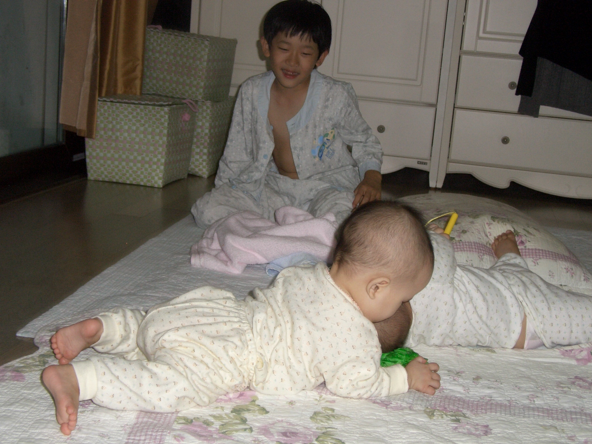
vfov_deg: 27.5
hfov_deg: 36.2
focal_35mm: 53
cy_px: 222
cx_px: 296
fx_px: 906
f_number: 3.2
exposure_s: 1/60
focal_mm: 11.3
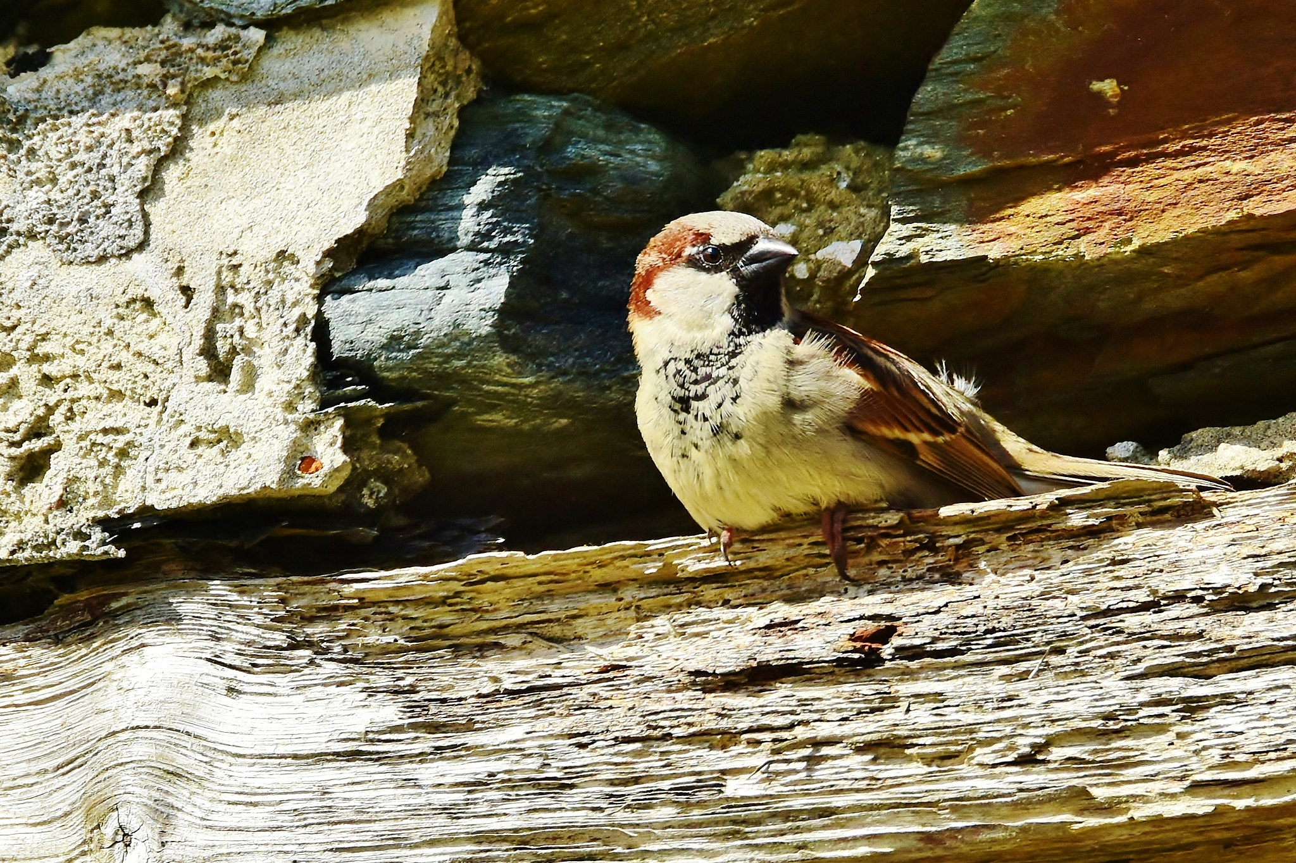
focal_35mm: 300
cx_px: 648
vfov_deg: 4.6
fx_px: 10796
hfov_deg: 6.9
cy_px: 432
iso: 250
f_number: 8
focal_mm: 200
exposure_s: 1/320
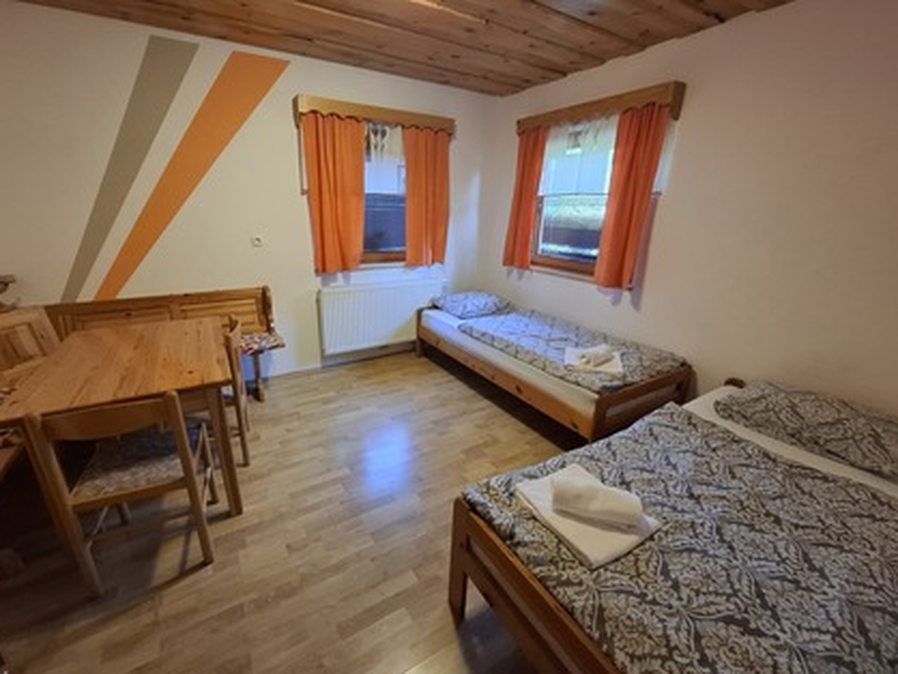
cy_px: 328
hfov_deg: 102.0
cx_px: 428
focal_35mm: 14
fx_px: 363
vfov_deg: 85.7
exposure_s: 1/25
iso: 200
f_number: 2.2
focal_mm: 1.74
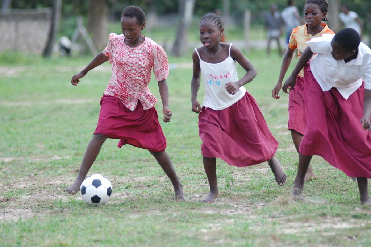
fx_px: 2780
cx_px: 186
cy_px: 124
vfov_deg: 5.1
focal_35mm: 270
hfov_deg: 7.6
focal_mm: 180
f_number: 2.8
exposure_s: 1/400
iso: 400
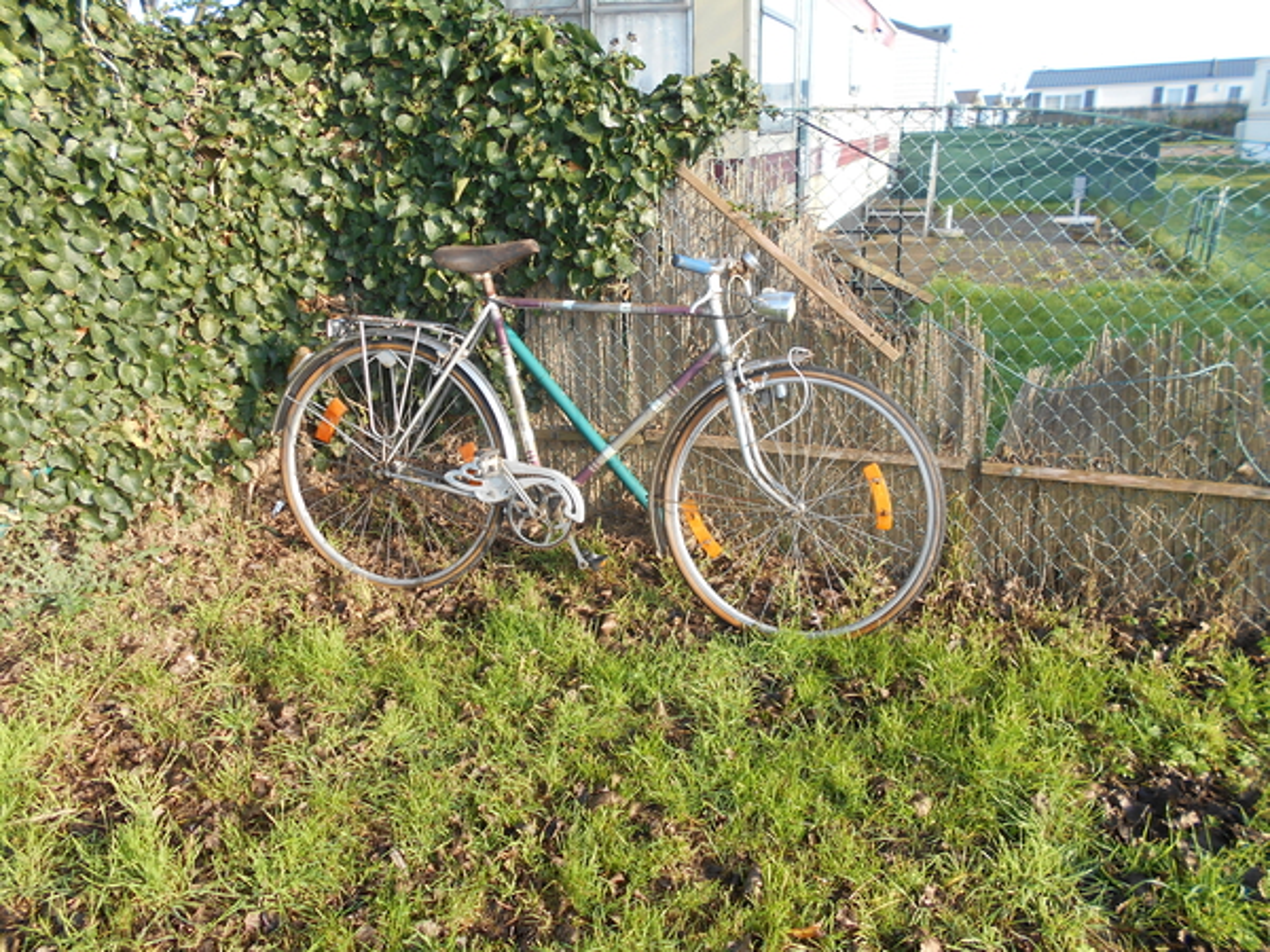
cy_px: 476
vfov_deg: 53.1
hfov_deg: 67.3
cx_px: 635
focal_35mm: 26
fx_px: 954
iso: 80
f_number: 3.2
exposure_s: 1/125
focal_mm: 4.6
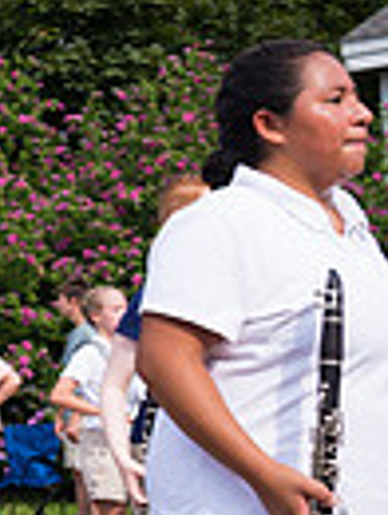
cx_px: -515
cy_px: 220
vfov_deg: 16.4
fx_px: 1788
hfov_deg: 10.7
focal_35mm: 120
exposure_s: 1/500
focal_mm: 28
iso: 250
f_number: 6.3
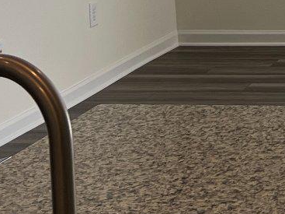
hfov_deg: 12.4
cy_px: -152
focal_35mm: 145
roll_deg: +1.9
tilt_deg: -4.9
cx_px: 526
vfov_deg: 9.8
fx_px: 1193
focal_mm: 5.7
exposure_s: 1/678
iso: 50
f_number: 1.5
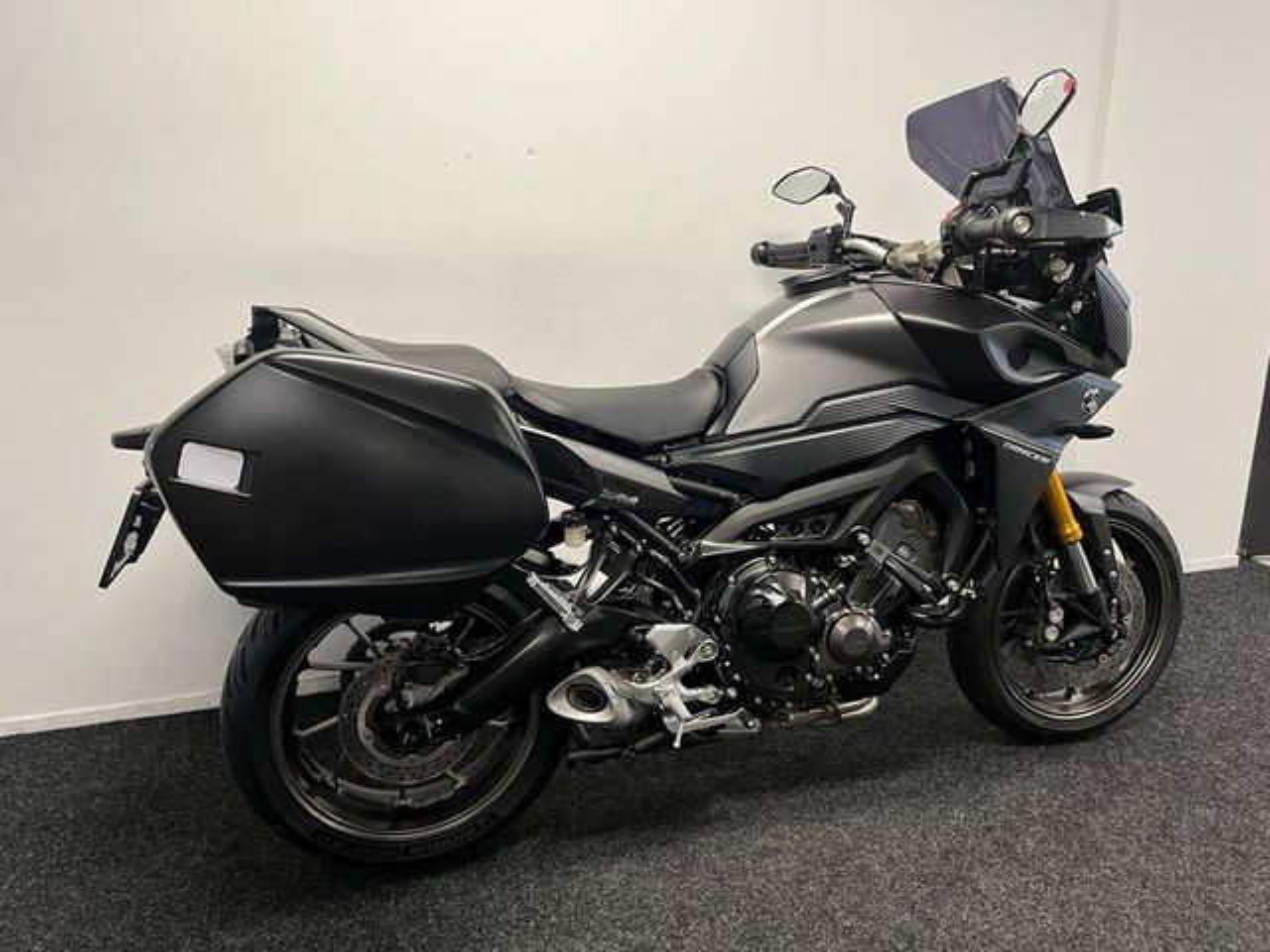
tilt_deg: -16.0
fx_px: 954
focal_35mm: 26
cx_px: 635
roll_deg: +0.2
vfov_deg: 53.1
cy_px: 476
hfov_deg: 67.3
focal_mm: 5.1
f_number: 1.6
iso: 100
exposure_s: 1/50
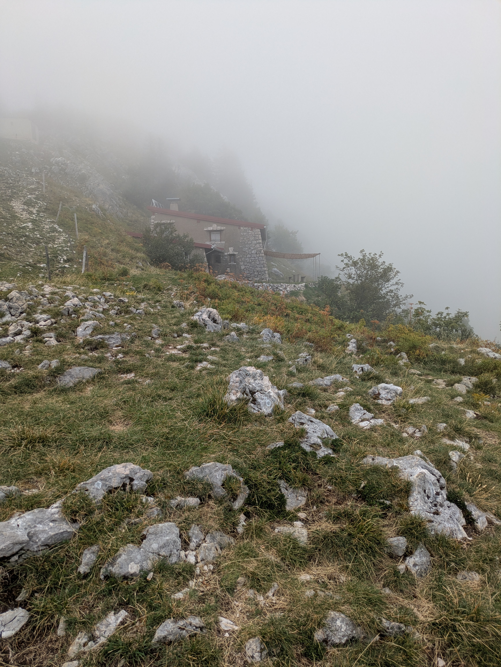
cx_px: 250
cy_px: 334
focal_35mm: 25
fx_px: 482
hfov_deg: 54.9
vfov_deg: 69.4
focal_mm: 5.43
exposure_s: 1/411
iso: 40
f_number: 1.89
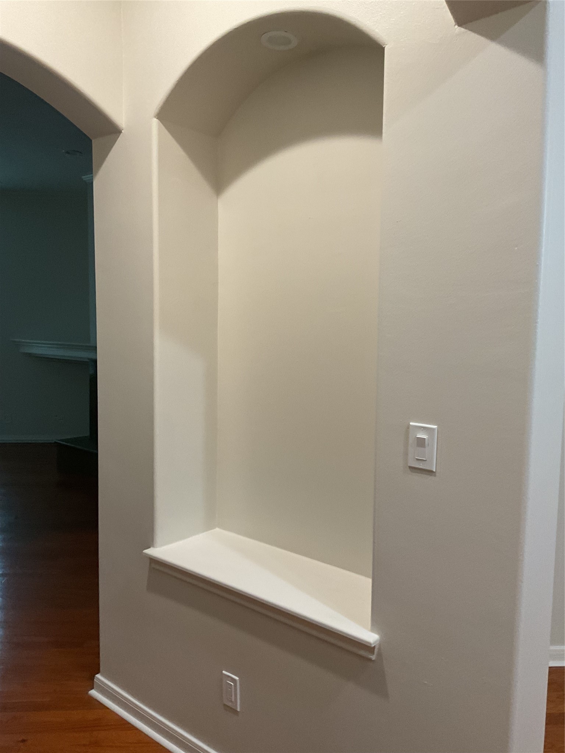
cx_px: 282
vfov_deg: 61.7
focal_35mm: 29
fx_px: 631
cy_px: 376
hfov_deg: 48.2
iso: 160
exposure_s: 1/60
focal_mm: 3
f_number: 1.8
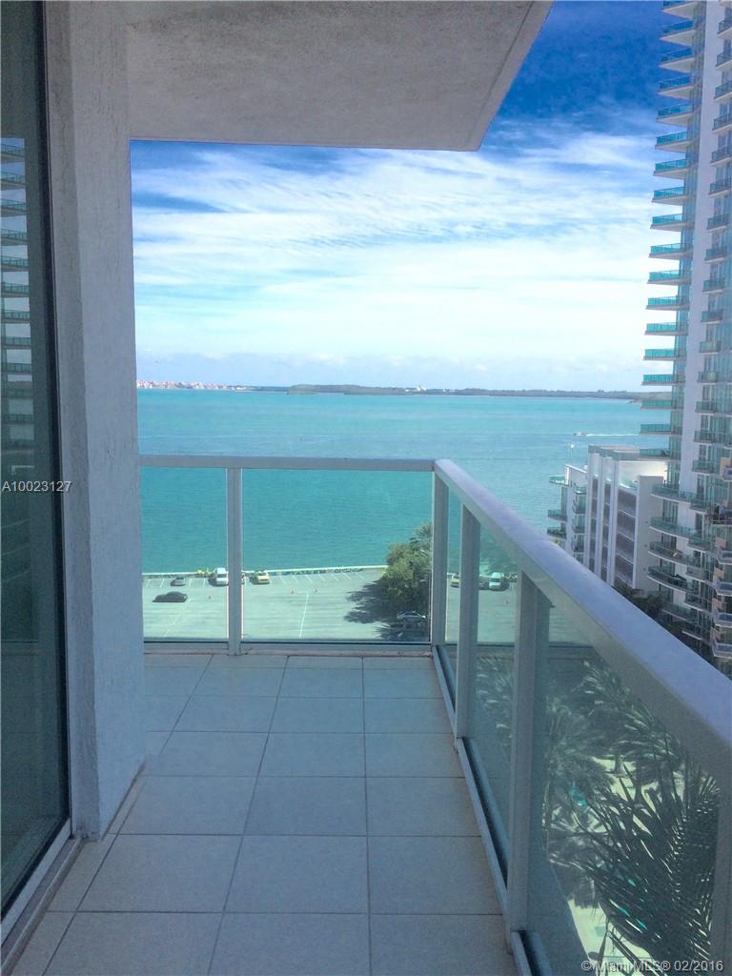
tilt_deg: -8.9
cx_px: 366
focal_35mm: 29
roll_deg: +1.2
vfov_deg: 61.7
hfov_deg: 48.2
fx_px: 818
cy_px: 488
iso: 32
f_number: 2.2
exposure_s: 1/2740
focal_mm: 4.15
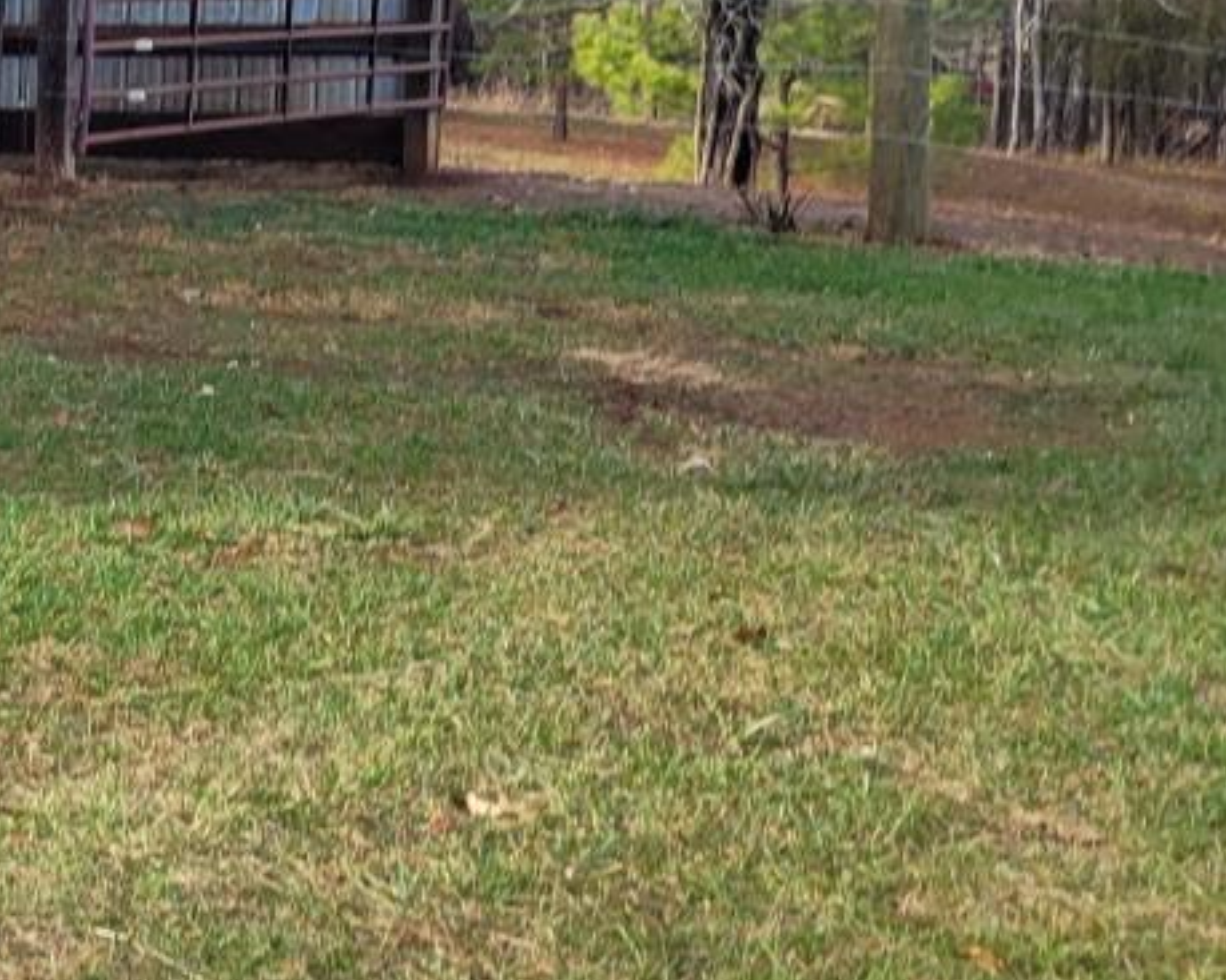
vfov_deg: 18.4
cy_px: 282
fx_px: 3011
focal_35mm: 83
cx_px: -764
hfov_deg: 19.2
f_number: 1.8
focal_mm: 5.4
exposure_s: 1/634
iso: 40
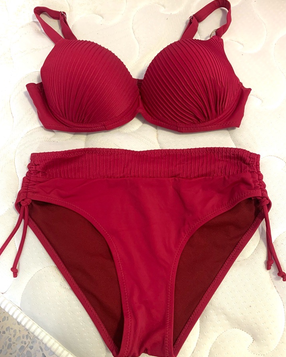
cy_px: 176
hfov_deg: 51.5
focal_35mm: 28
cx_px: 139
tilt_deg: -70.3
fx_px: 296
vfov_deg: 62.2
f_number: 1.8
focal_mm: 4.25
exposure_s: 1/50
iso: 320
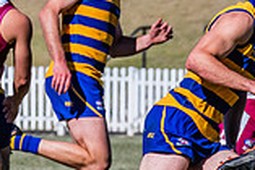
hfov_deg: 1.8
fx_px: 8026
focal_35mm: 1132
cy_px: 146
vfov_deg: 1.2
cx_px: 304
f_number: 13
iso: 800
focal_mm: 290
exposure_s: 1/1600
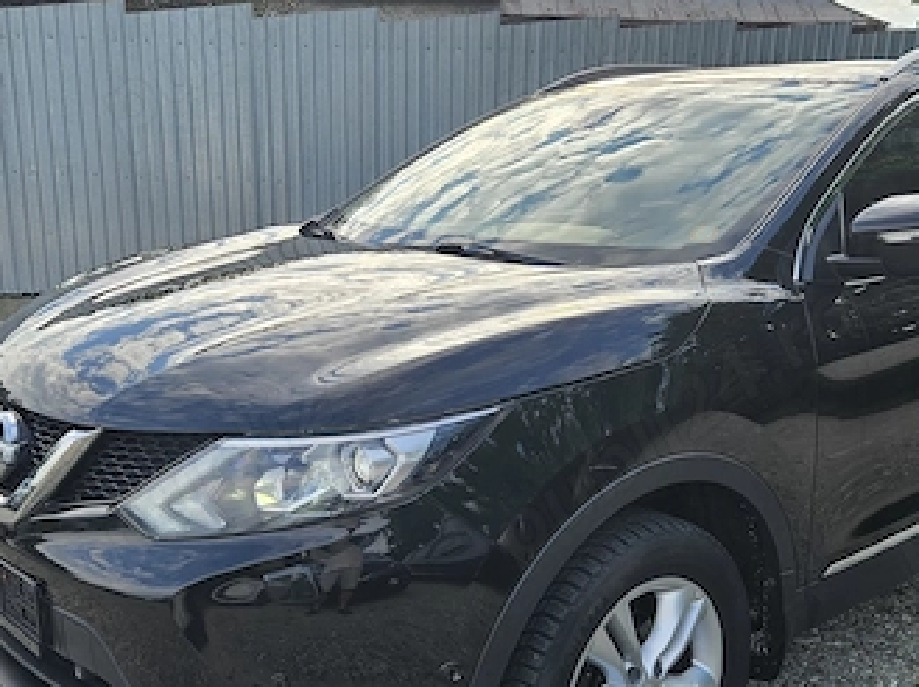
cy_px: 455
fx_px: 1114
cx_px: 478
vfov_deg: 34.0
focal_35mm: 42
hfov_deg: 44.8
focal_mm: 5.4
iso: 25
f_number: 1.8
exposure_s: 1/435
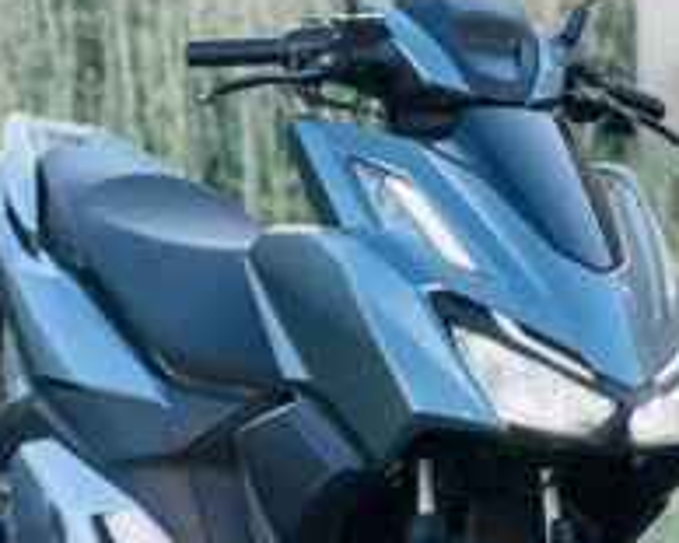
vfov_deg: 9.9
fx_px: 3113
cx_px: 322
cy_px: 375
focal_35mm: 155
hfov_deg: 12.4
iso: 64
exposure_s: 1/121
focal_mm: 9
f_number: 2.8
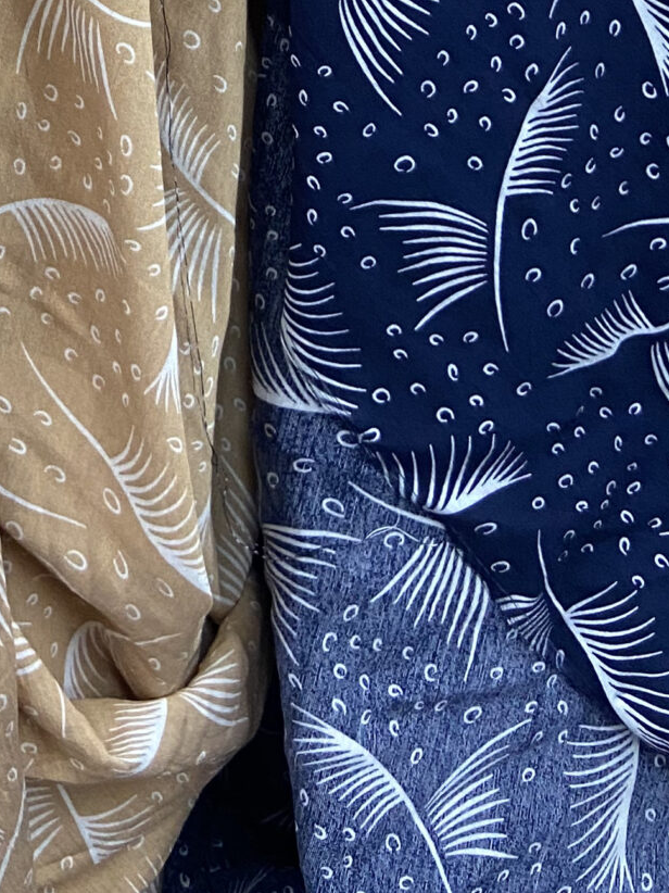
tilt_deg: -23.3
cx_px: -185
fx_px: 2088
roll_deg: +1.4
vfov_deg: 20.3
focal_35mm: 81
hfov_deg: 17.2
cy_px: -488
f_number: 1.8
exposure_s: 1/50
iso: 125
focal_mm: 4.25
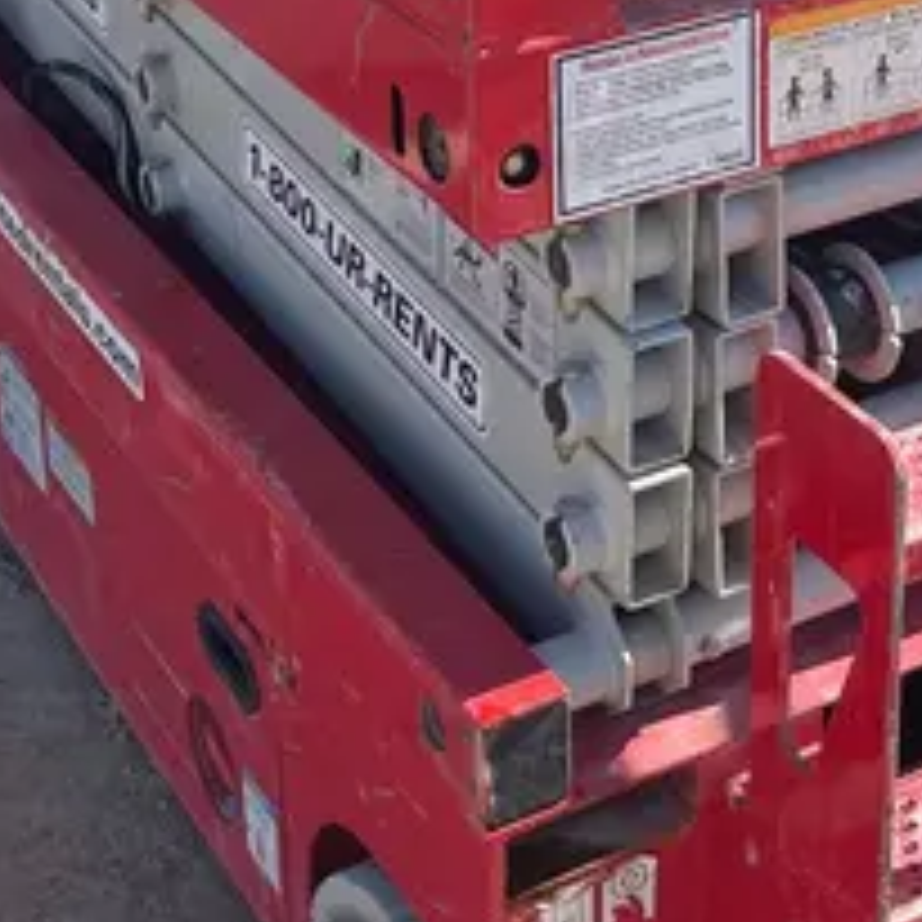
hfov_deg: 21.1
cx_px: 603
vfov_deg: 20.2
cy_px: -92
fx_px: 2471
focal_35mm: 82
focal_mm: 5.1
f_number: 1.6
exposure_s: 1/951
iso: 50
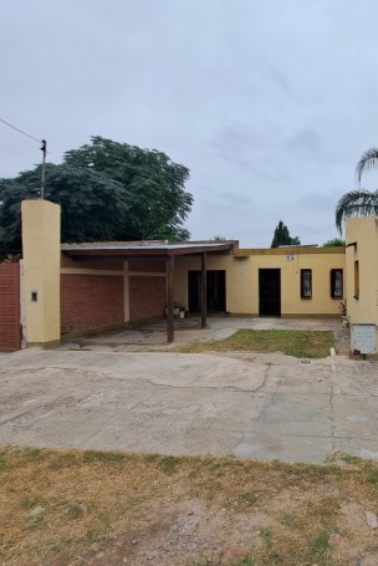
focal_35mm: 19
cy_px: 287
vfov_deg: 86.9
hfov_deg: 60.7
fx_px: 299
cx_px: 288
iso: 50
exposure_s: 1/803
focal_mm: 1.74
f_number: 2.2
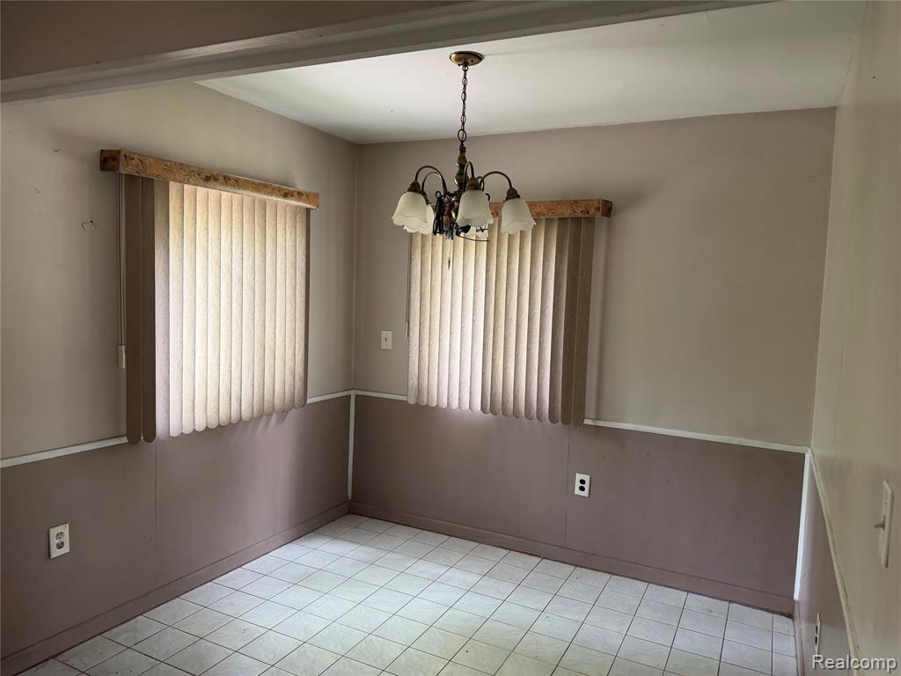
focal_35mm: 24
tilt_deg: -1.7
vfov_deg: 56.8
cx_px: 450
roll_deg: -1.7
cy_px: 338
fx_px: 625
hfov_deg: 71.6
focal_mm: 6.76
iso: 200
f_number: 1.78
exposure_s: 1/93
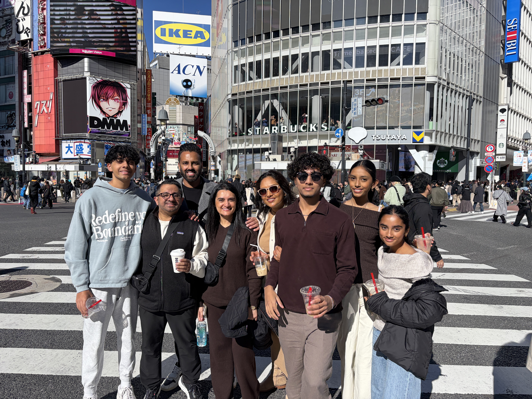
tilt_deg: -2.5
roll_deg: -0.4
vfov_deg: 53.1
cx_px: 266
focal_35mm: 26
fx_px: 400
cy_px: 200
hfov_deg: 67.3
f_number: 1.6
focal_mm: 5.96
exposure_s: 1/4065
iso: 50
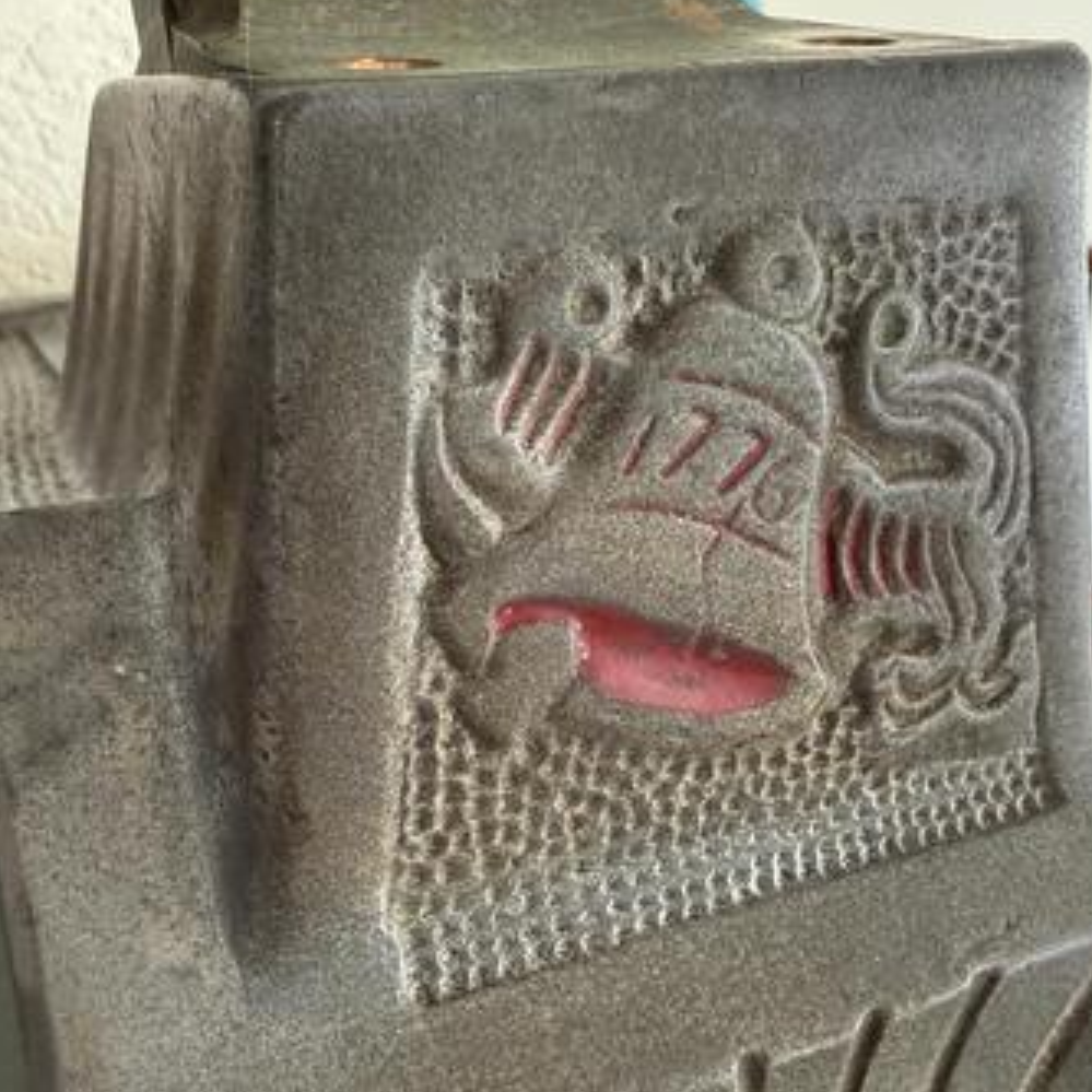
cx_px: 546
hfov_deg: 48.5
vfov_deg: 48.4
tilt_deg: -21.3
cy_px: 567
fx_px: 1213
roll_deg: +1.7
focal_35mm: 34
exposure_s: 1/60
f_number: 2.2
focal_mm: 2.22
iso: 500
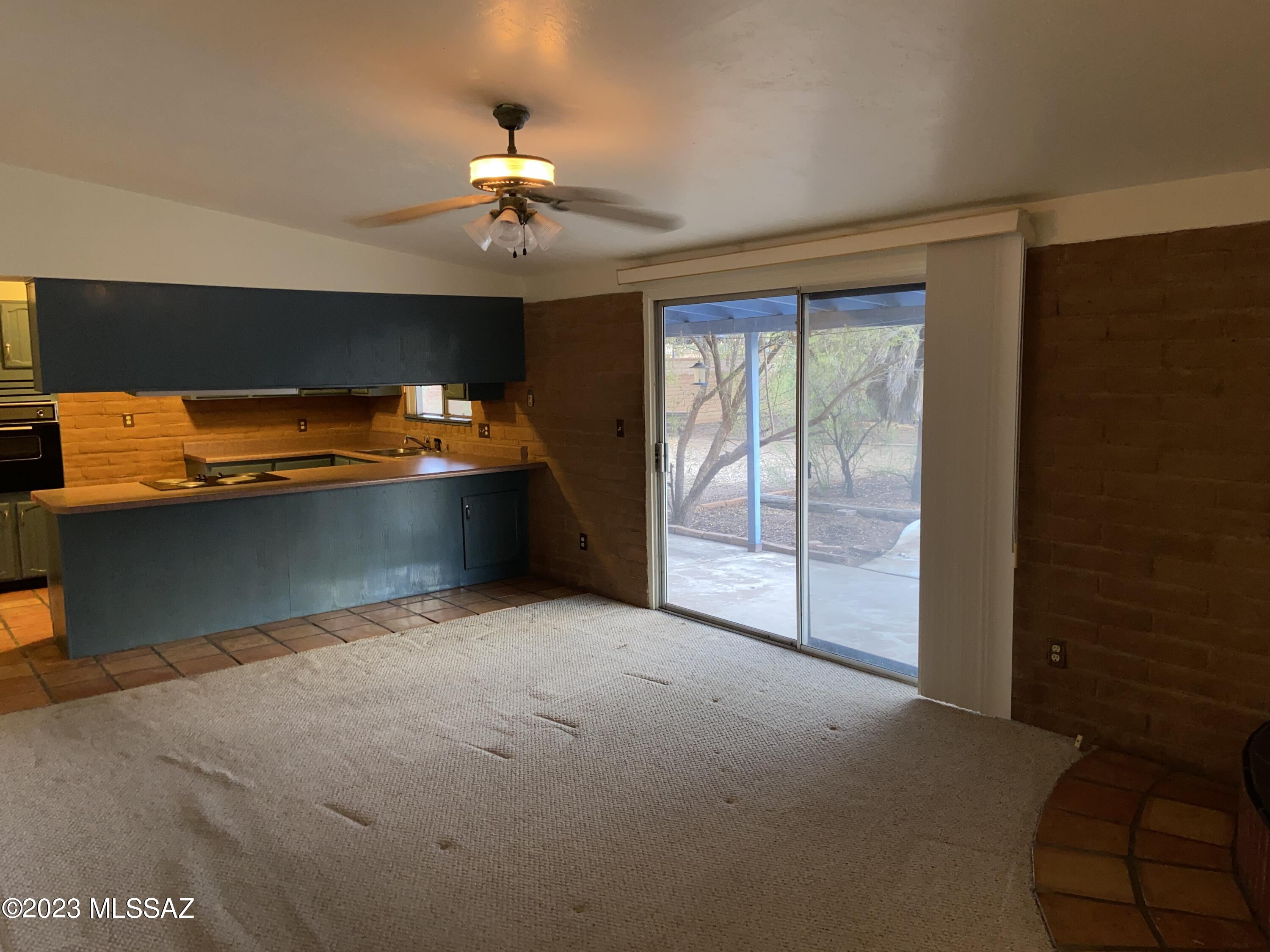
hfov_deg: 67.3
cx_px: 635
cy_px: 476
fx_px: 954
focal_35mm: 26
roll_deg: +0.6
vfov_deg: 53.1
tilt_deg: -6.6
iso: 64
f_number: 1.8
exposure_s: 1/15
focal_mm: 4.25
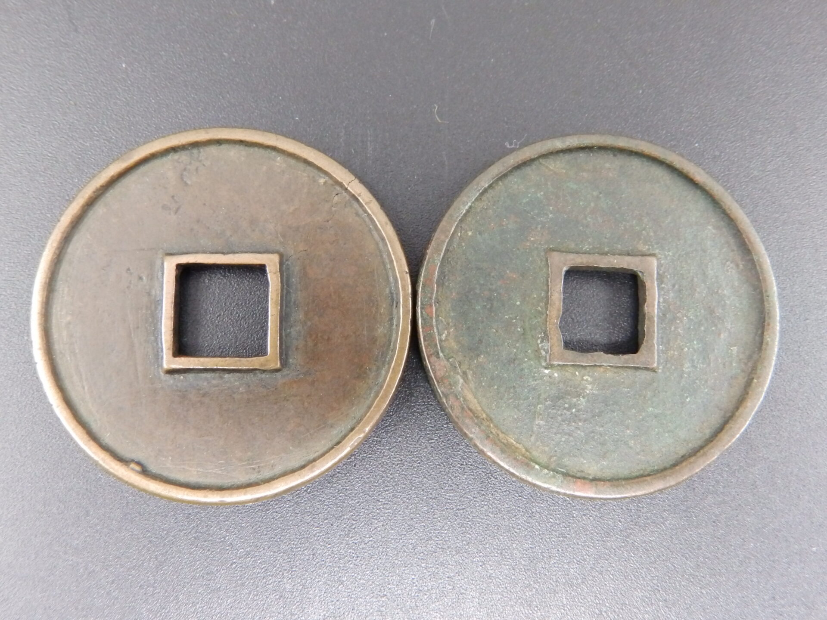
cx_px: 414
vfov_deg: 44.2
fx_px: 765
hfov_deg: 56.8
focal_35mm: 32
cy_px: 310
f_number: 3.7
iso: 640
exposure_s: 1/30
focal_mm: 5.7
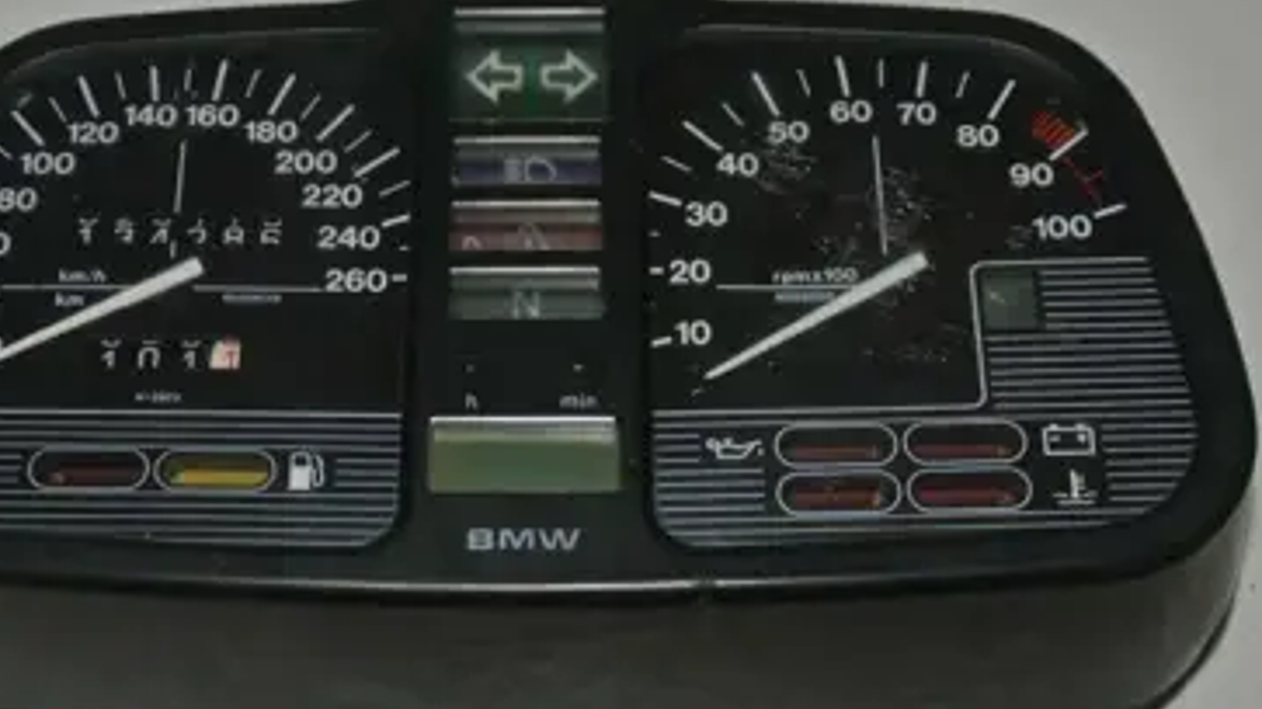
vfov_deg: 21.4
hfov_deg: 37.2
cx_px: 563
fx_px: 1874
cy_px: 403
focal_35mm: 56
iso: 200
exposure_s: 1/60
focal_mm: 13.6
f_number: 4
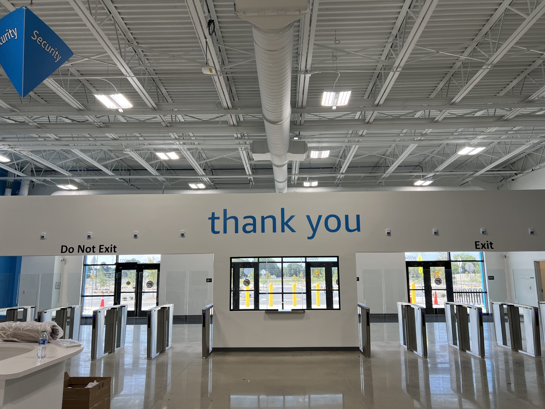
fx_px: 409
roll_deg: +0.9
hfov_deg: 67.3
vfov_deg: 53.1
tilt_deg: +10.0
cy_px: 204
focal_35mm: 26
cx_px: 272
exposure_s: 1/238
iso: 50
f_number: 1.5
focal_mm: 5.7
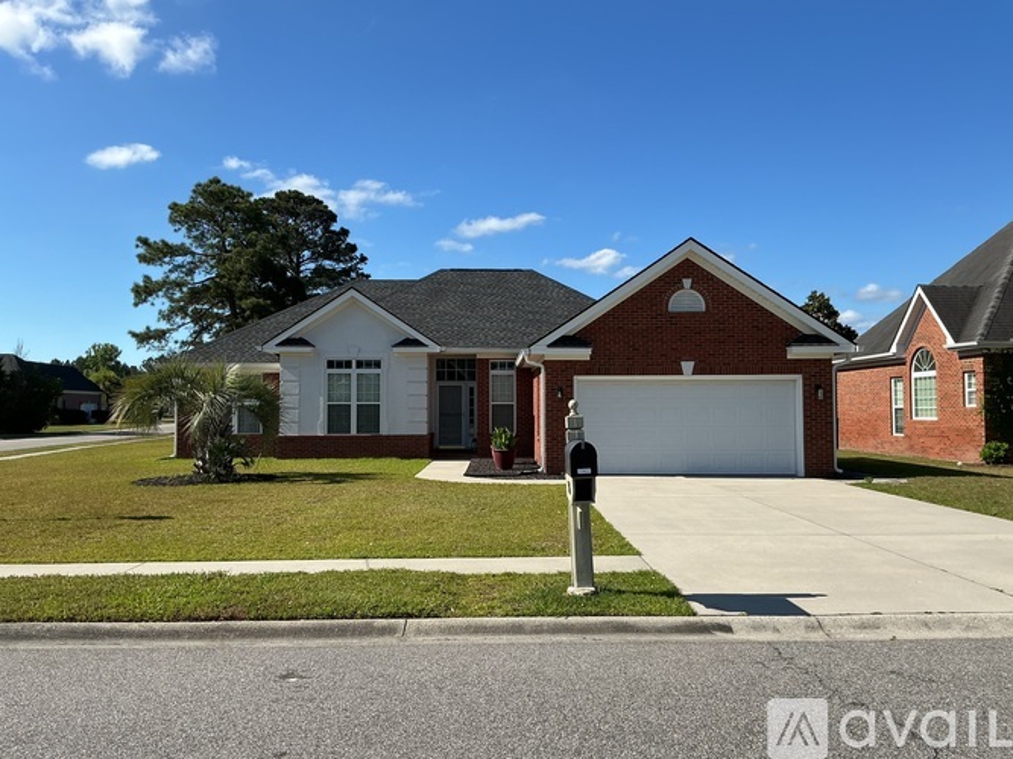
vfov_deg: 48.2
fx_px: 849
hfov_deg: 61.7
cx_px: 506
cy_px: 380
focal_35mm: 29
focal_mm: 3
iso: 25
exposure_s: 1/1912
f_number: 1.8
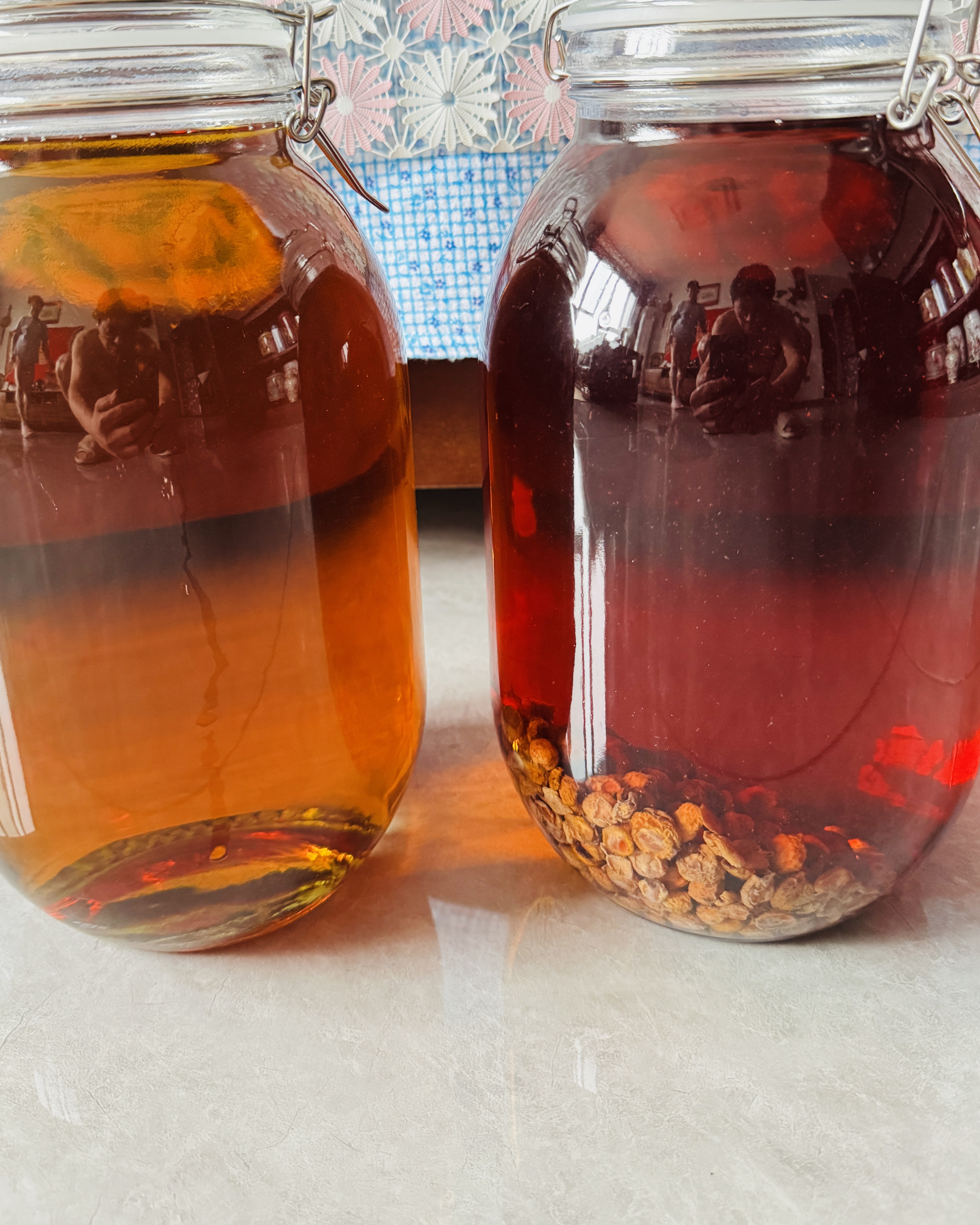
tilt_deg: -17.9
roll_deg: +3.2
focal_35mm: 30
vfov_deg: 58.2
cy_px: 474
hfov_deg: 48.5
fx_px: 1088
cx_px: 463
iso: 640
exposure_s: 1/60
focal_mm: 6.76
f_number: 1.78
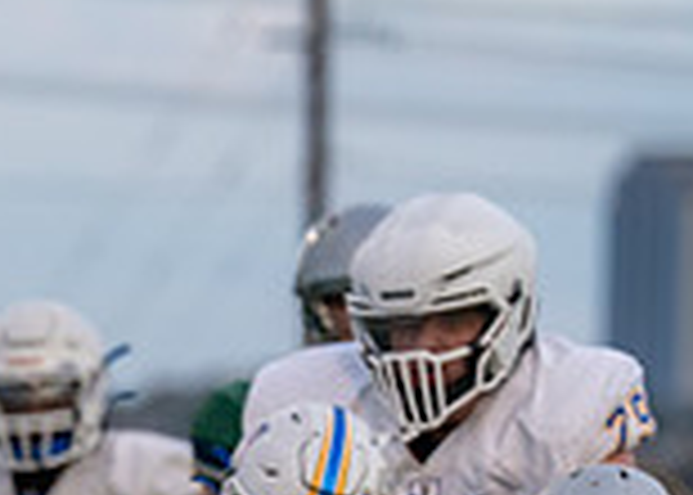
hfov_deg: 3.2
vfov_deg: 2.3
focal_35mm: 618
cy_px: 885
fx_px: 12163
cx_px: -540
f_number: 2.8
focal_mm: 137
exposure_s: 1/1250
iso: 500
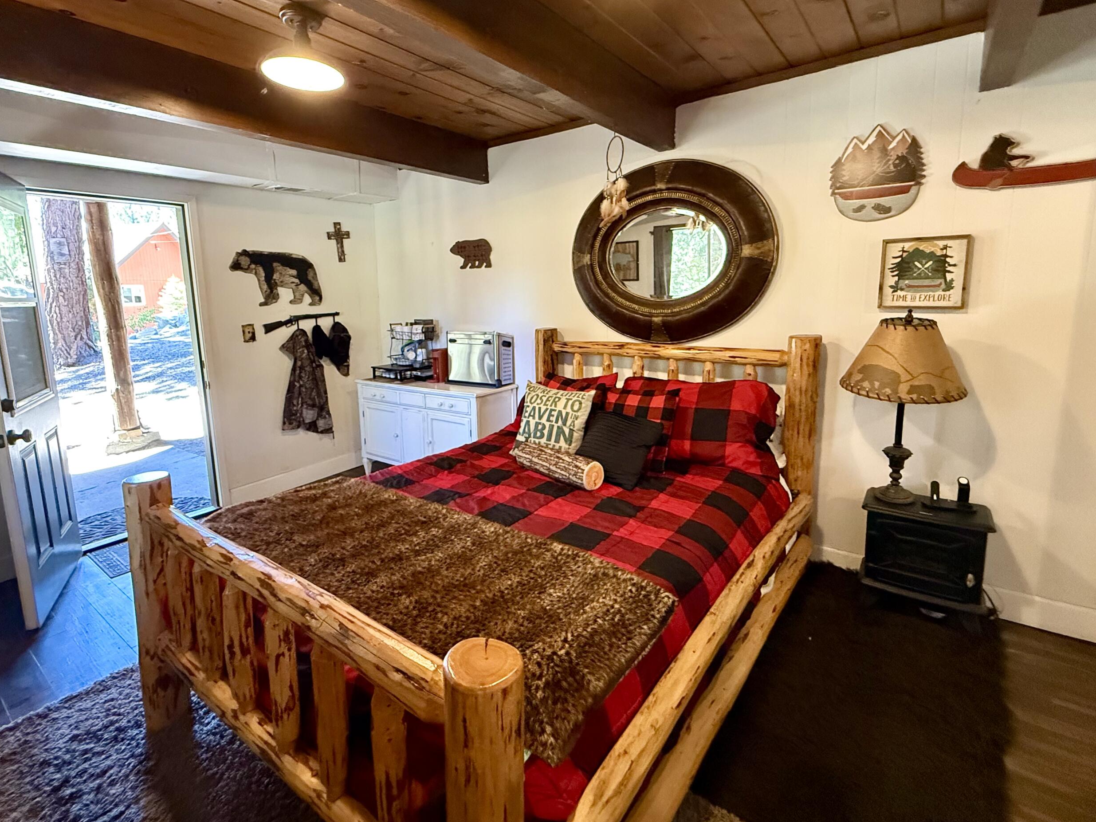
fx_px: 538
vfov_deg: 74.5
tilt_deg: -8.2
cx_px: 534
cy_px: 370
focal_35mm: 17
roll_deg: +1.7
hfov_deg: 91.0
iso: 640
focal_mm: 2.22
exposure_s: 1/60
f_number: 2.2
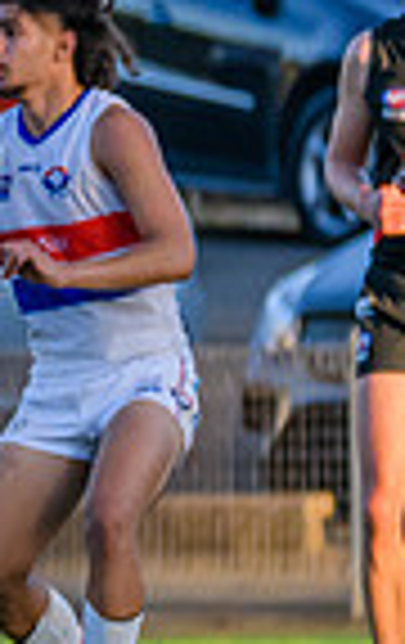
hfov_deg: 0.7
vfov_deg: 1.2
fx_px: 31542
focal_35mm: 1795
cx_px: -1097
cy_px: 229
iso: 2200
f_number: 5.6
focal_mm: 300
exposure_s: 1/1600
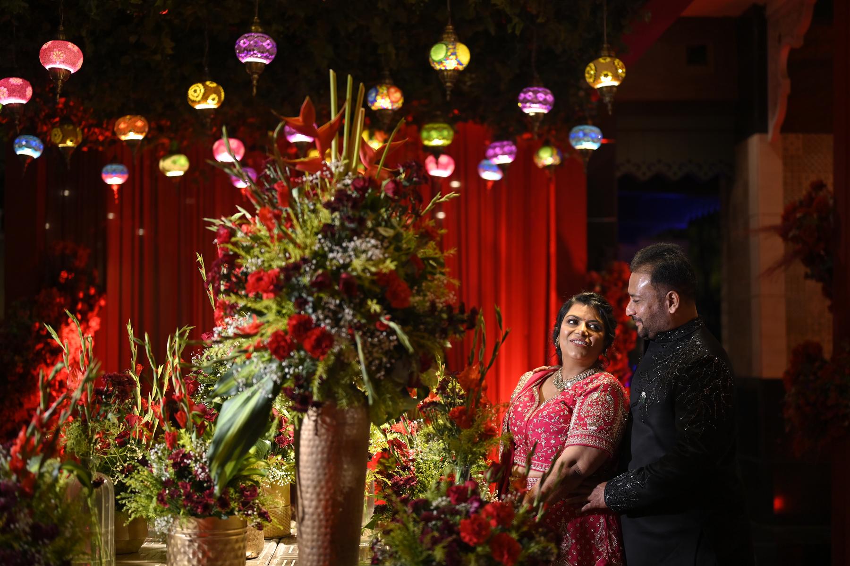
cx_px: 425
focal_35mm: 50
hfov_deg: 39.6
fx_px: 1180
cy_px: 283
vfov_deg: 27.0
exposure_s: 1/200
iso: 500
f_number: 2
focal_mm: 50
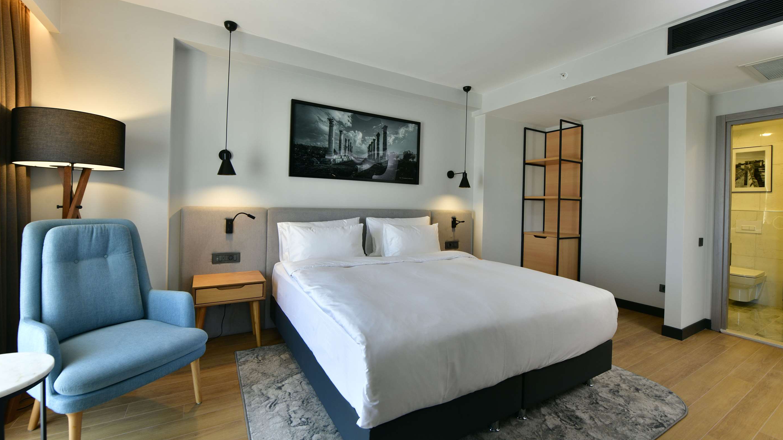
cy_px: 194
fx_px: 311
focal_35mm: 15
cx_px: 394
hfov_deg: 103.0
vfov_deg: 70.3
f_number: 9
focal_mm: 14
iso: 500
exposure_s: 1/25
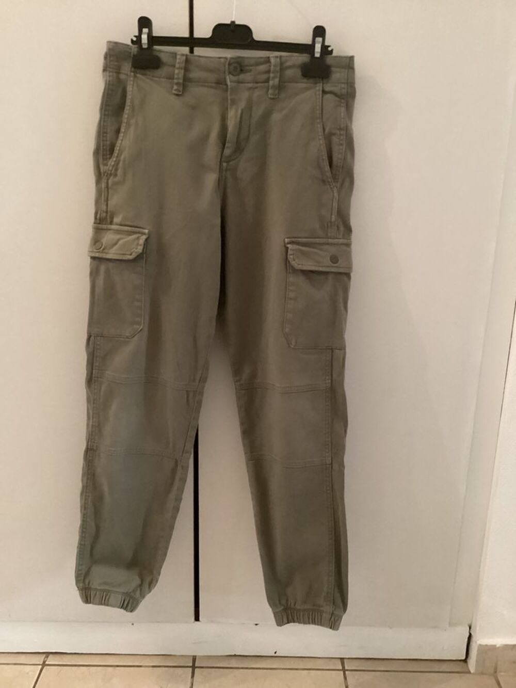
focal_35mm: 31
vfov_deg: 58.3
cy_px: 344
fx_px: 616
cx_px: 258
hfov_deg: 45.4
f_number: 2.4
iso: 640
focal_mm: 3.3
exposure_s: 1/20
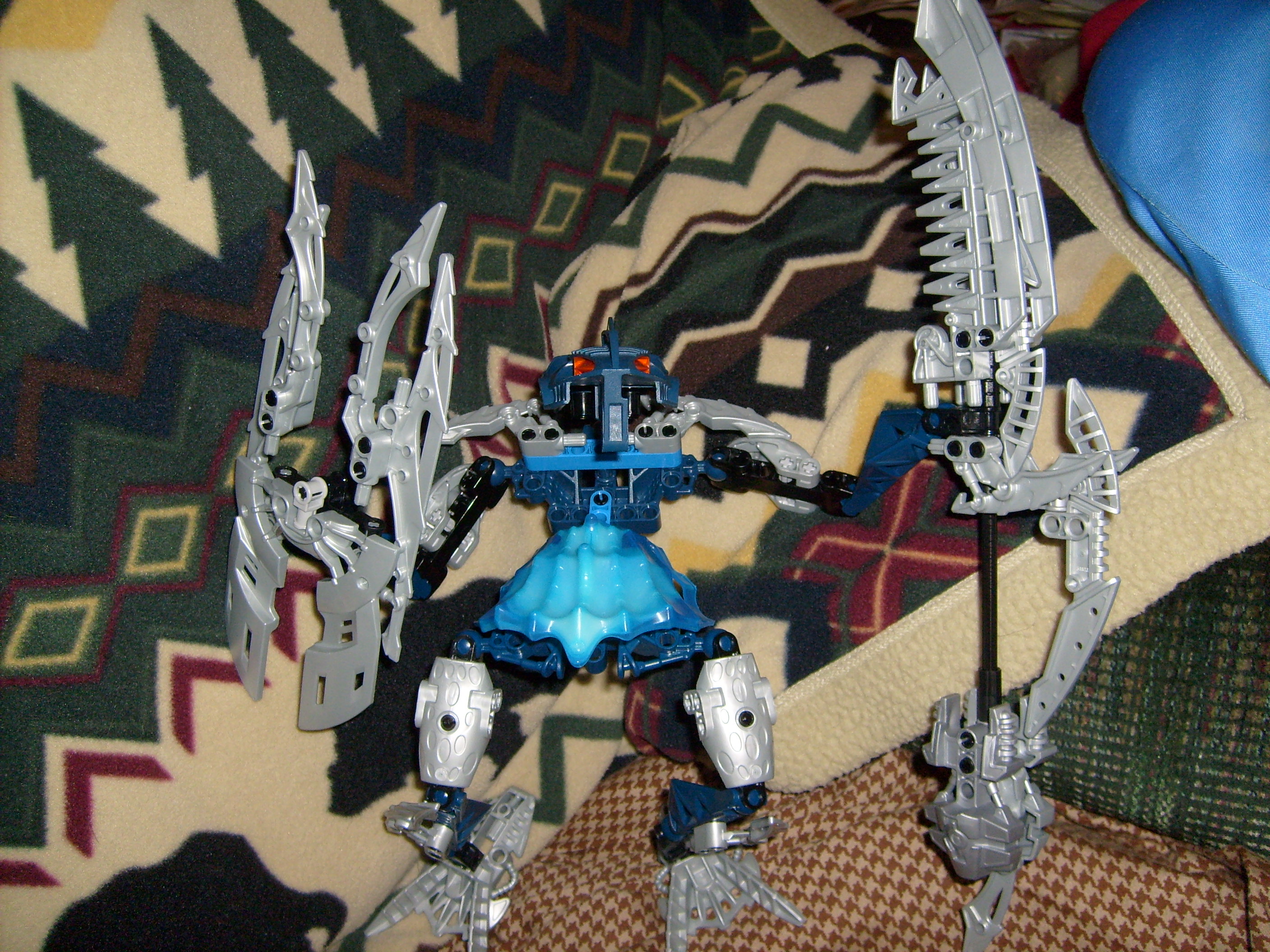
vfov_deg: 40.7
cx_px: 635
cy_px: 476
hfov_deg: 52.6
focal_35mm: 35
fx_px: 1284
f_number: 2.8
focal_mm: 5.8
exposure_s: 1/45
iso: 100
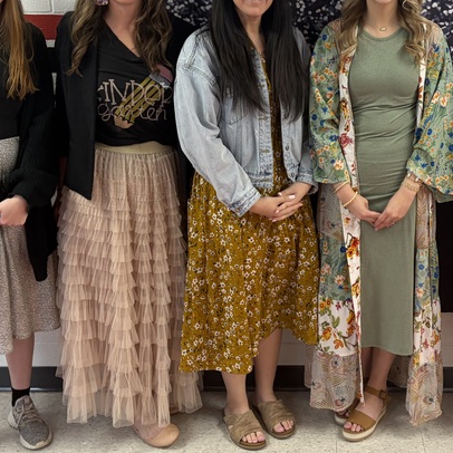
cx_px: 336
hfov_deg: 29.1
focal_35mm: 58
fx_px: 859
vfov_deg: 29.5
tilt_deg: -17.4
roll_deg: -1.1
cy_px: 202
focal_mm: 5.96
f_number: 1.6
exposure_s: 1/60
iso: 125
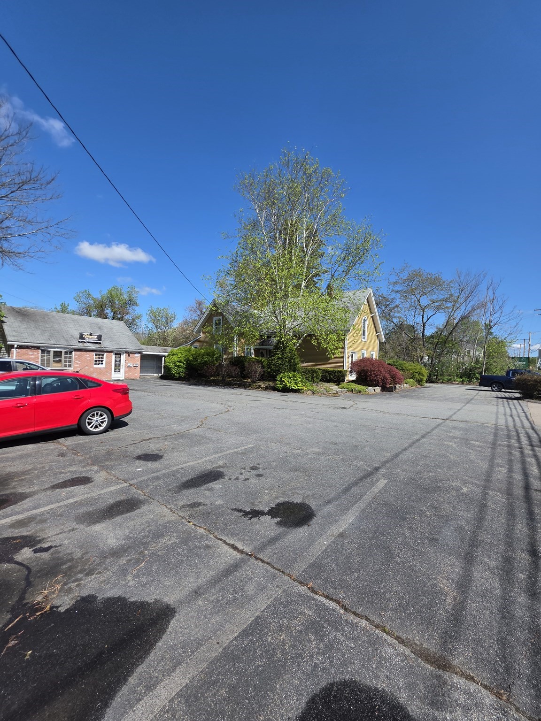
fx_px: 271
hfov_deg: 89.9
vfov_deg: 106.2
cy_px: 360
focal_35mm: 13
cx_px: 270
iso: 40
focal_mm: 2.2
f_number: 1.9
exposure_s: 1/2140
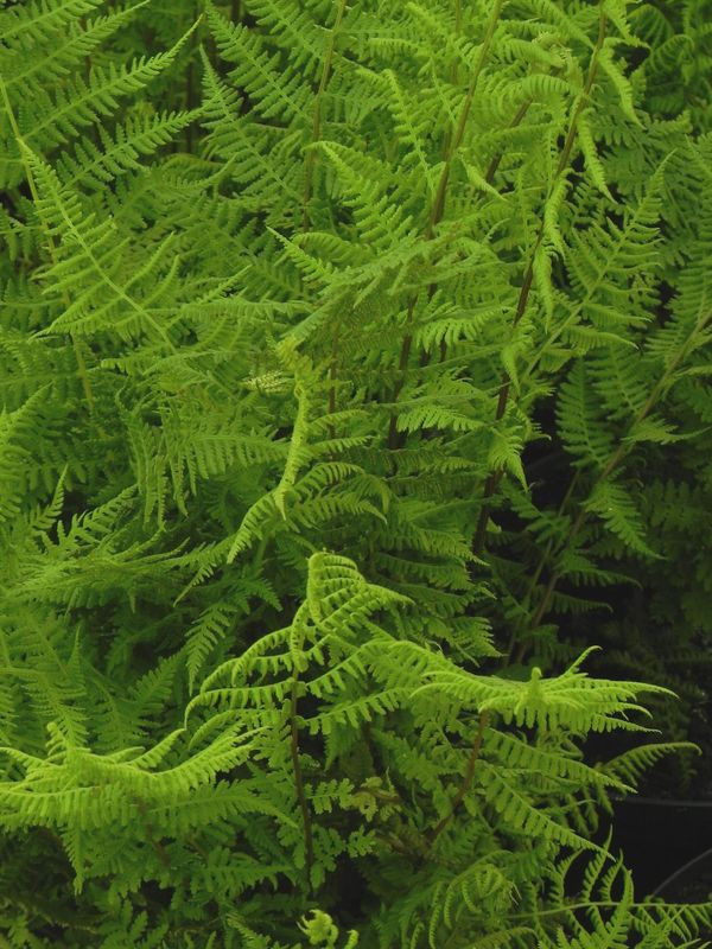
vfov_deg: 13.7
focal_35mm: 144
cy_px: 474
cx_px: 356
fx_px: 3949
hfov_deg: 10.3
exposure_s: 1/200
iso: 160
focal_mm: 25.7
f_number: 5
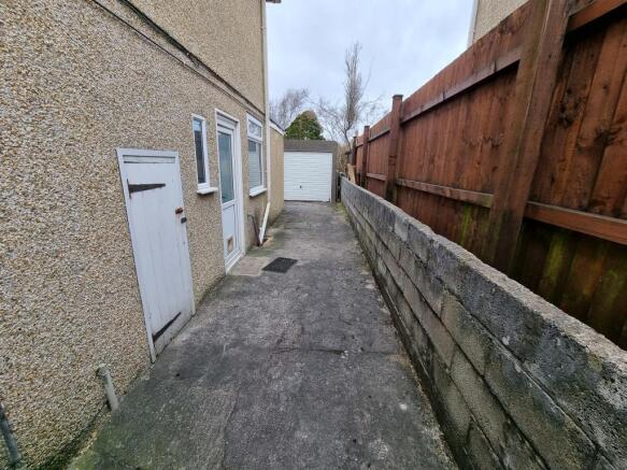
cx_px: 314
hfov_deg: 106.2
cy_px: 235
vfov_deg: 89.9
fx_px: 235
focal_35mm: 13
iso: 50
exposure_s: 1/317
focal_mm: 2.2
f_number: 2.2
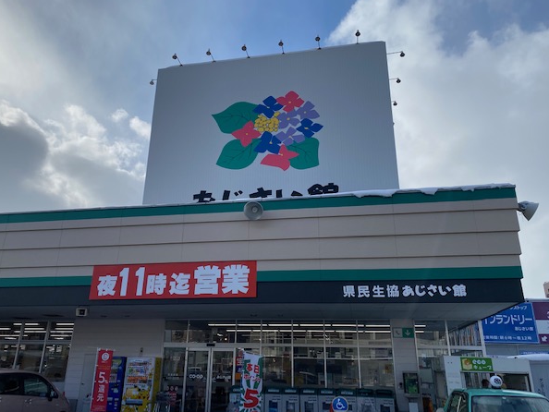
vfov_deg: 49.8
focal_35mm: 28
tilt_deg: +19.9
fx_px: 444
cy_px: 200
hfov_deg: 63.4
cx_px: 261
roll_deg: -0.5
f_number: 1.8
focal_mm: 4.25
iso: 32
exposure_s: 1/5525
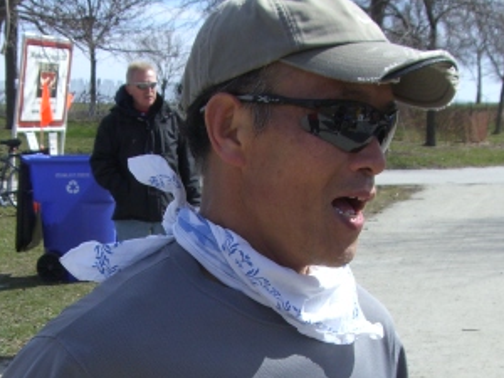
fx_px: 1179
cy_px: 388
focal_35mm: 81
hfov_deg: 24.1
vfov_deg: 17.7
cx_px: 225
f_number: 4.3
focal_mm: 6.2
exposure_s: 1/640
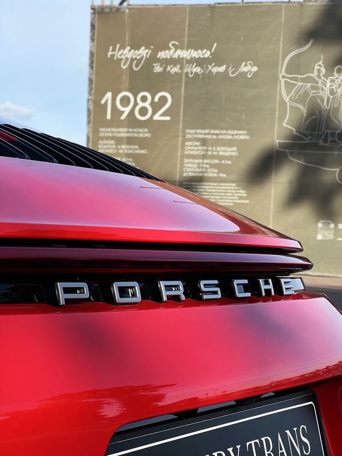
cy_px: 228
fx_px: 1014
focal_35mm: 77
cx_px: 171
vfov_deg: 25.3
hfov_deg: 19.1
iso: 32
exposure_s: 1/444
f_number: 2.8
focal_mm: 9
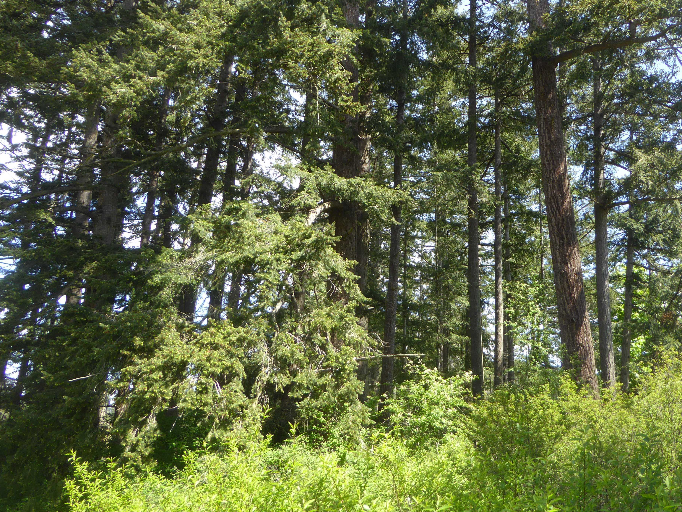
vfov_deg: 44.1
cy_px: 240
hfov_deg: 56.1
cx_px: 429
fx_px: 630
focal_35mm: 32
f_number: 3.3
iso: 100
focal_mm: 4.3
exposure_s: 1/200
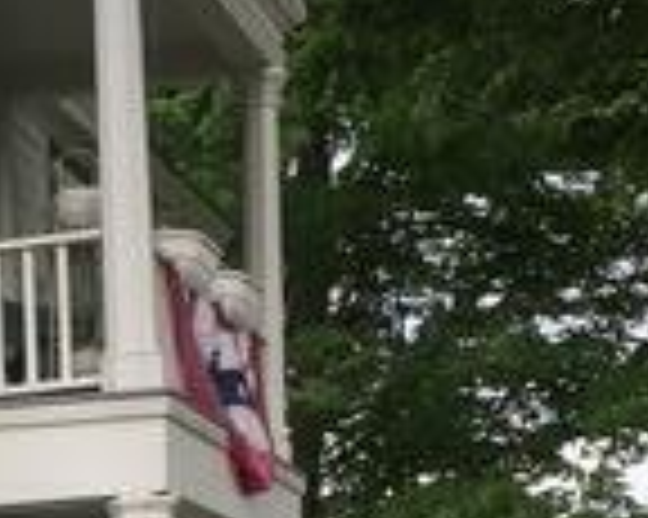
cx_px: -234
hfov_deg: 14.5
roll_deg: +3.2
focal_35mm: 126
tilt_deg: -0.3
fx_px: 2415
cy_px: 914
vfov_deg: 11.4
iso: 32
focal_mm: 4.15
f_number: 2.2
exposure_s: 1/501
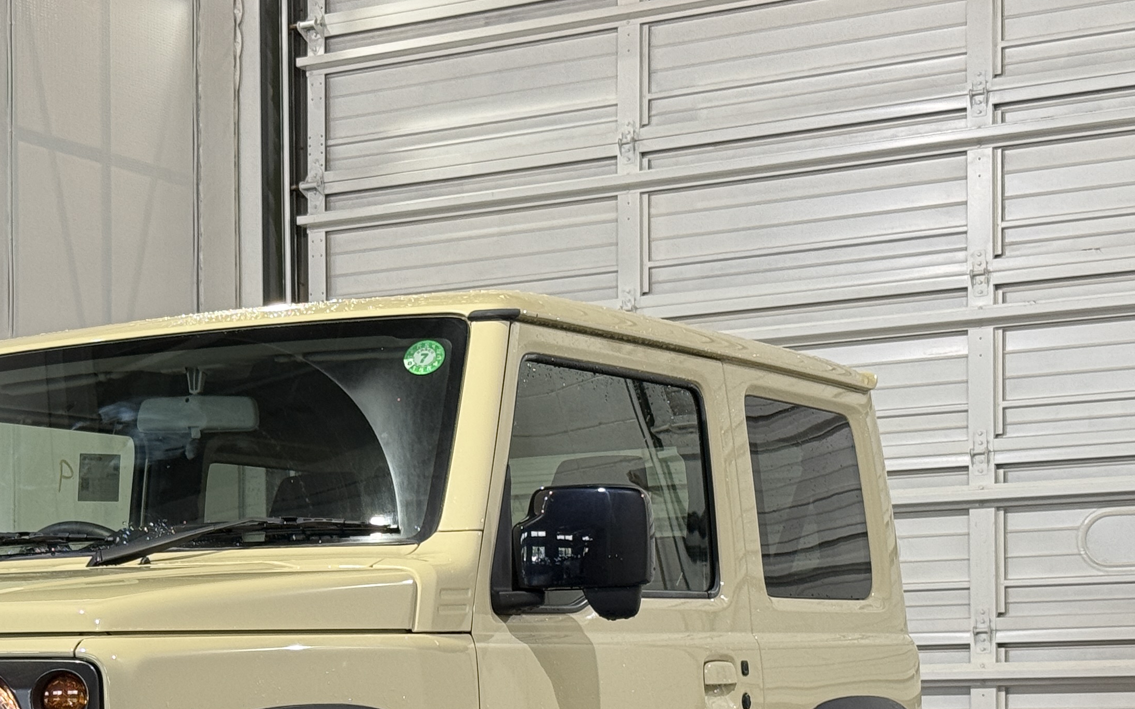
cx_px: 173
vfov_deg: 13.7
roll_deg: +0.1
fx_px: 2908
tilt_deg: +0.7
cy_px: 725
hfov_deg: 21.7
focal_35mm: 94
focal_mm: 6.76
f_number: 1.78
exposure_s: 1/60
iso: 100
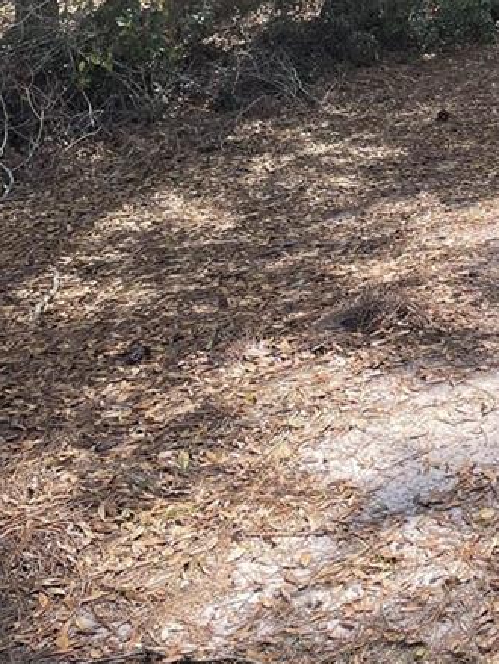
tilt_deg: +1.6
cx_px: 652
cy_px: -135
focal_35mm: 71
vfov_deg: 24.7
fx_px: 1363
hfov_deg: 19.2
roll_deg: +1.4
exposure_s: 1/673
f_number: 1.6
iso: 32
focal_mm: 4.2
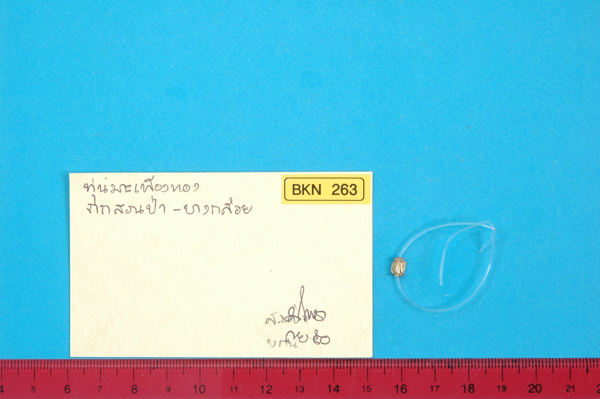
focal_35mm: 105
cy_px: 200
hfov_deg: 19.5
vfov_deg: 13.0
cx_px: 300
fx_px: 1748
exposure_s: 1/10
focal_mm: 70
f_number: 29
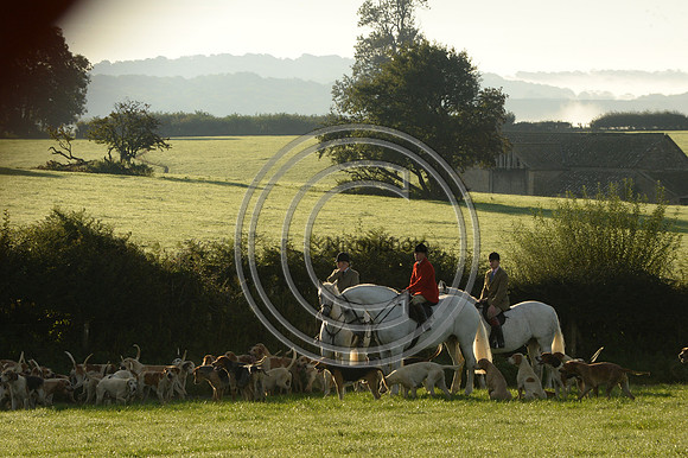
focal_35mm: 200
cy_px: 229
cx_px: 344
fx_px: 3820
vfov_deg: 6.9
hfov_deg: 10.3
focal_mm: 200
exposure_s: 1/1000
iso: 1600
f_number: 13
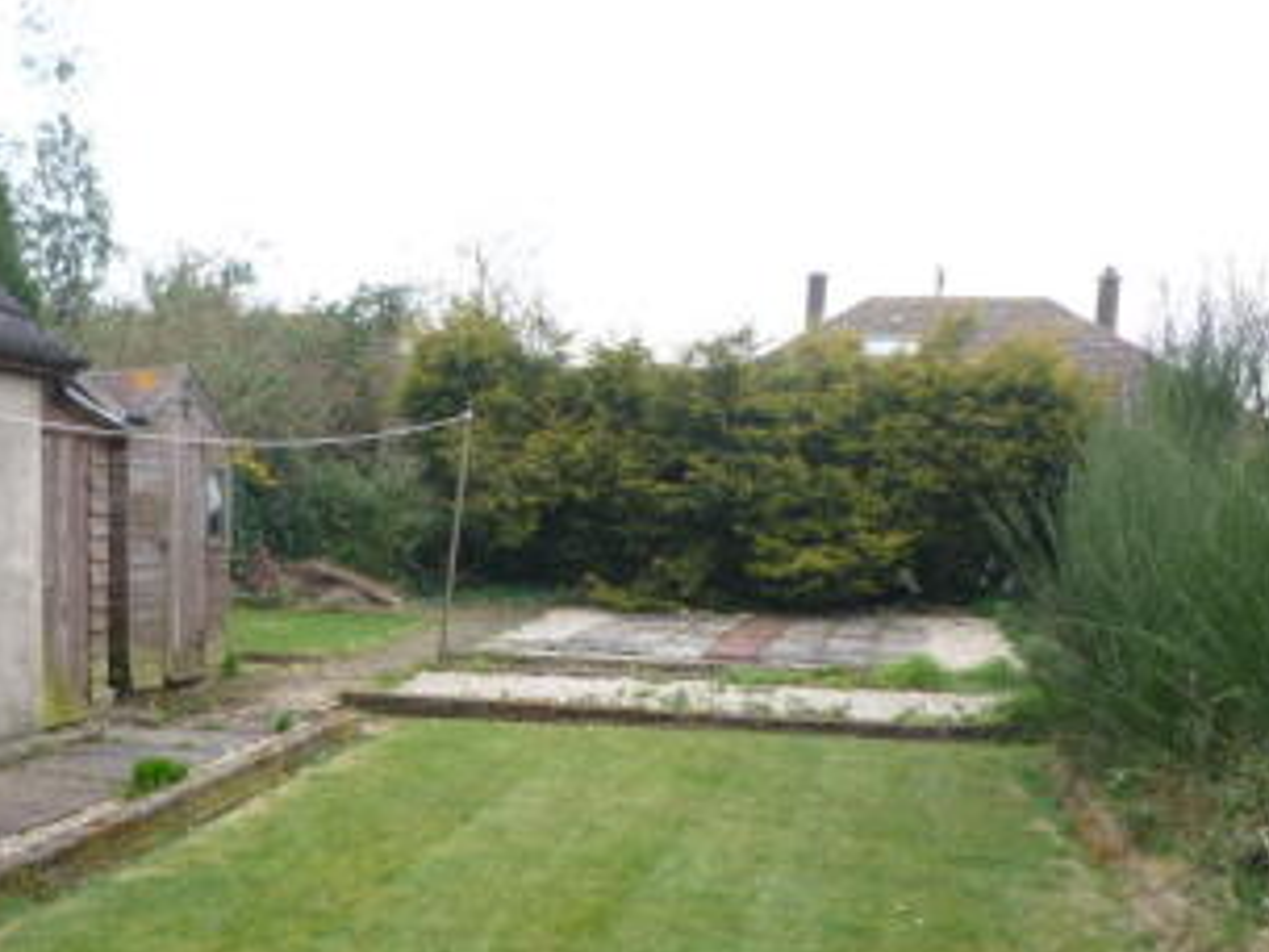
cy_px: 841
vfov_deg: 29.1
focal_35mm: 48
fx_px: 1760
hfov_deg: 39.2
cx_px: 436
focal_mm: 4.4
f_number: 2.8
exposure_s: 1/160
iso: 100
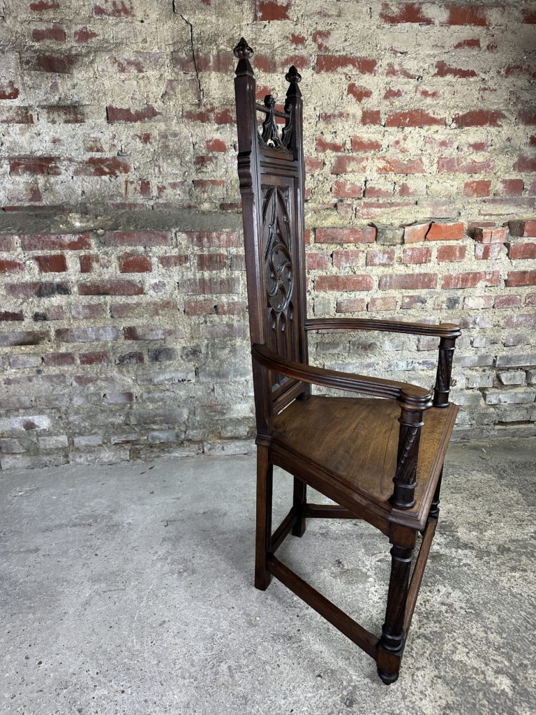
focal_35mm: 24
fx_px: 495
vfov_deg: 71.6
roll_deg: -0.1
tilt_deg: -19.0
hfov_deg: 56.8
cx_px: 268
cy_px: 358
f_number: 1.78
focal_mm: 6.86
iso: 200
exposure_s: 1/100
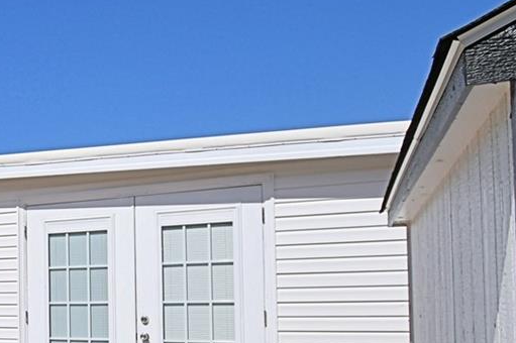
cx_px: -138
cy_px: 288
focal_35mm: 47
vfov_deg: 27.9
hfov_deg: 32.6
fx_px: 673
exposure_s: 1/3200
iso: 100
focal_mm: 10
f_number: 4.5
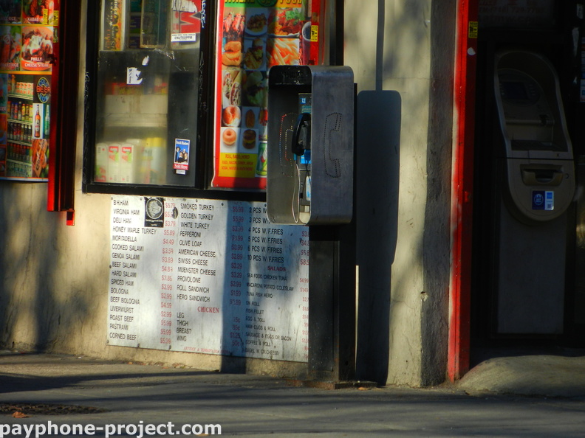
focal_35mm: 388
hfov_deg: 5.1
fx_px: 6557
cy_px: 219
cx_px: 292
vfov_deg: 3.8
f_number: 5.5
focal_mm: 69.8
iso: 160
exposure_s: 1/500
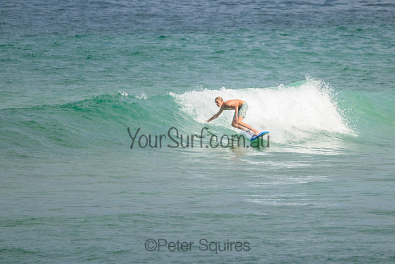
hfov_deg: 2.3
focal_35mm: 890
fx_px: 9770
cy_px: 117
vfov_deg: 1.5
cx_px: 220
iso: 1250
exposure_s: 1/2000
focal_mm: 800
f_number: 13
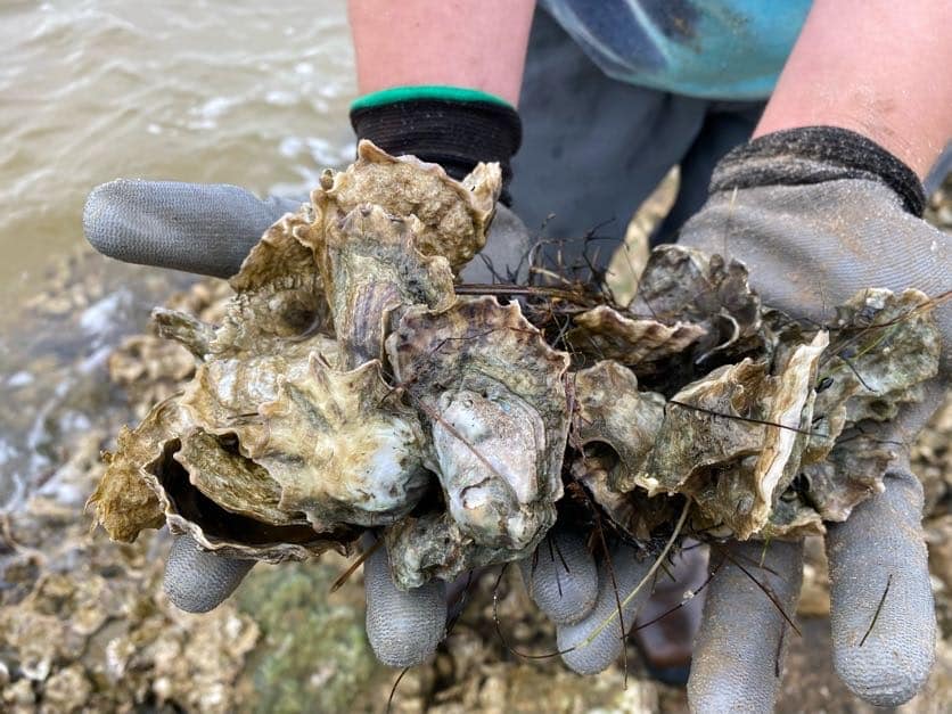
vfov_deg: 53.1
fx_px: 715
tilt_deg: -46.3
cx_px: 476
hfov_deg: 67.3
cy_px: 357
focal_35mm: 26
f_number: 1.8
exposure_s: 1/122
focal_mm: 4.25
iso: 50
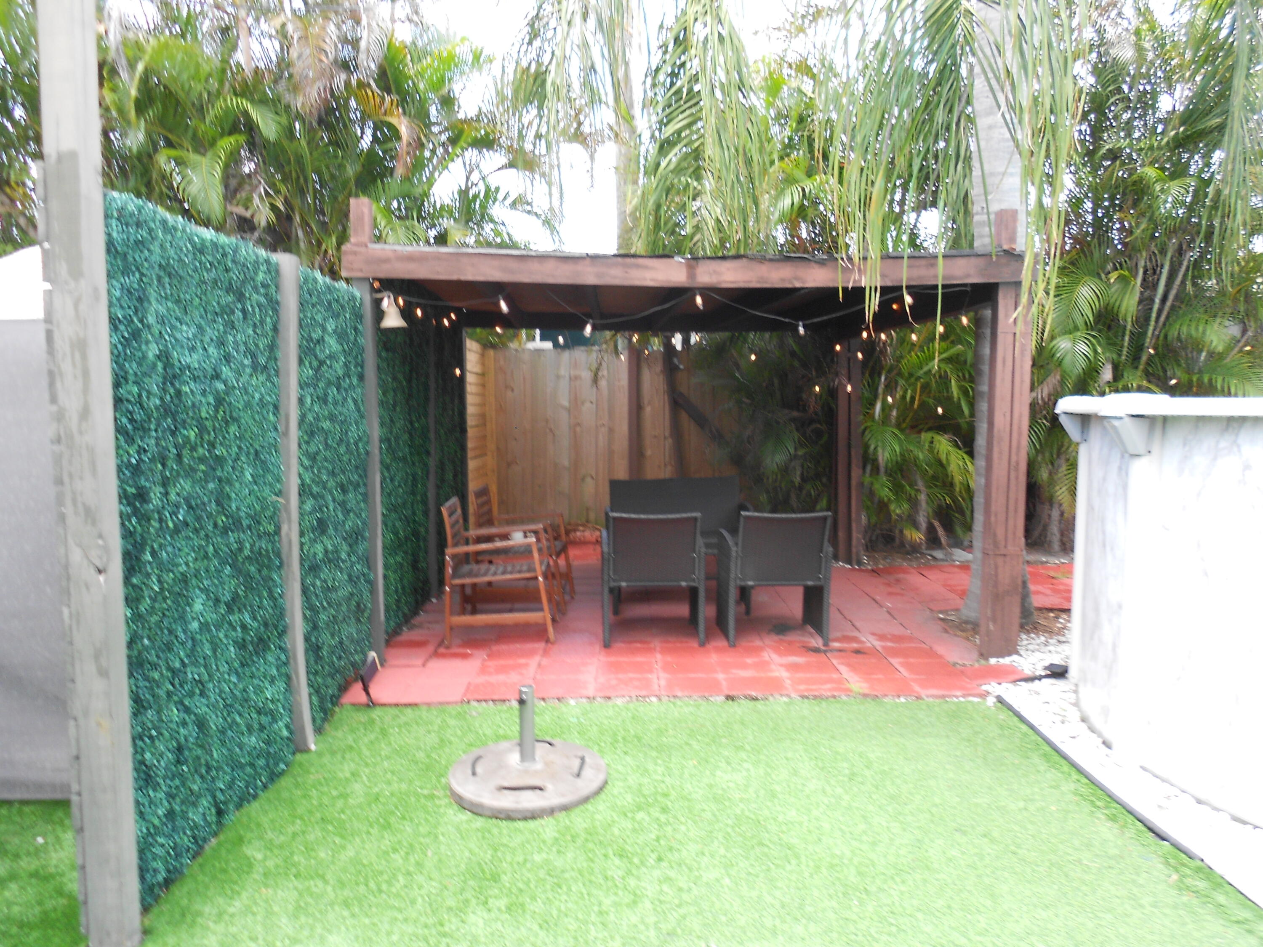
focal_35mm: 26
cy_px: 474
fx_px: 949
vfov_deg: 53.1
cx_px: 632
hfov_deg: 67.3
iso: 80
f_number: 3.2
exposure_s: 1/50
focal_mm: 4.6
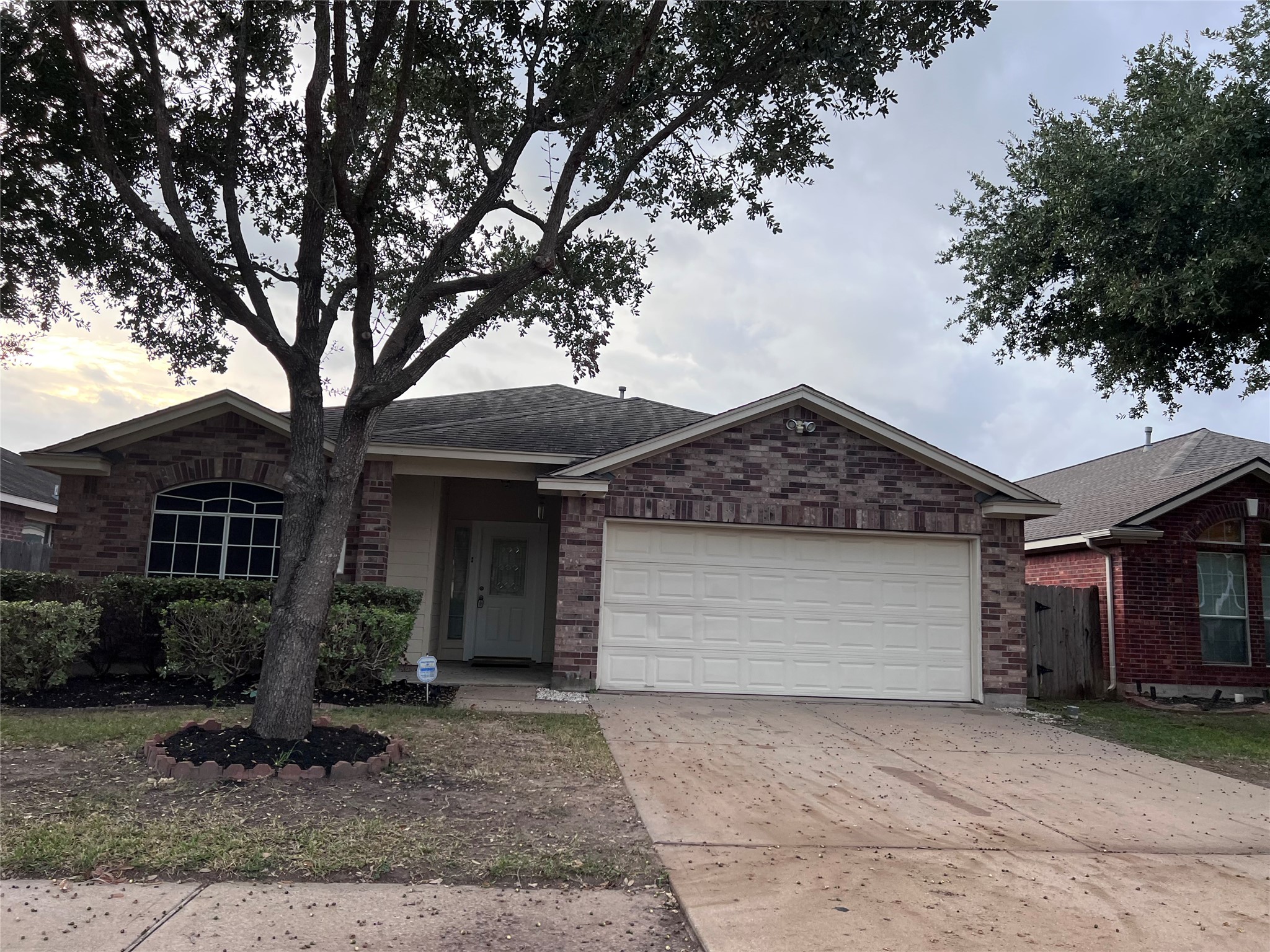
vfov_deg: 53.1
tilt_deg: +9.2
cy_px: 476
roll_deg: -4.3
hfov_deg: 67.3
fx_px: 954
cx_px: 635
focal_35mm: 26
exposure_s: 1/191
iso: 40
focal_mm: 5.7
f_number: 1.5
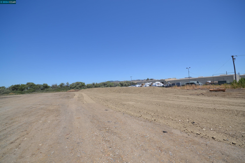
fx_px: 102
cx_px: 122
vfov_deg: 77.3
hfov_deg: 100.4
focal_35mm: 15
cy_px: 82
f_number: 8
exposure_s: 1/250
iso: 100
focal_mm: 10
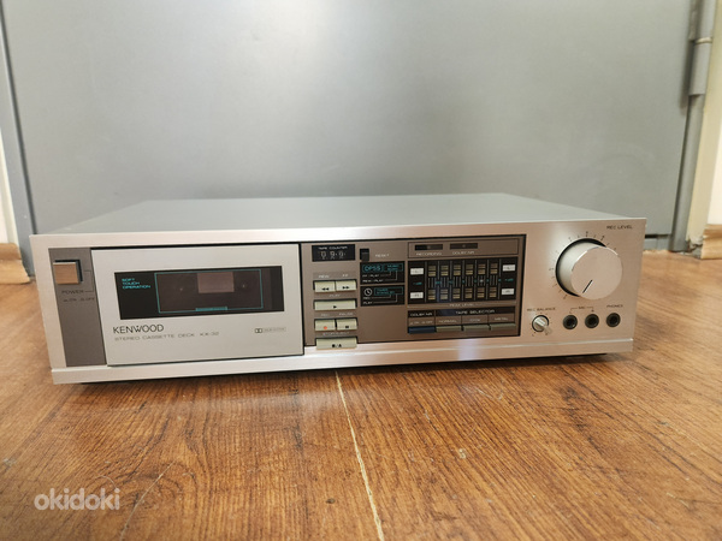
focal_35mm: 23
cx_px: 361
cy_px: 270
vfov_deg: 58.9
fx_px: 480
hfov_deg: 73.9
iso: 500
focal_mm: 5.4
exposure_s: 1/50
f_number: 1.8
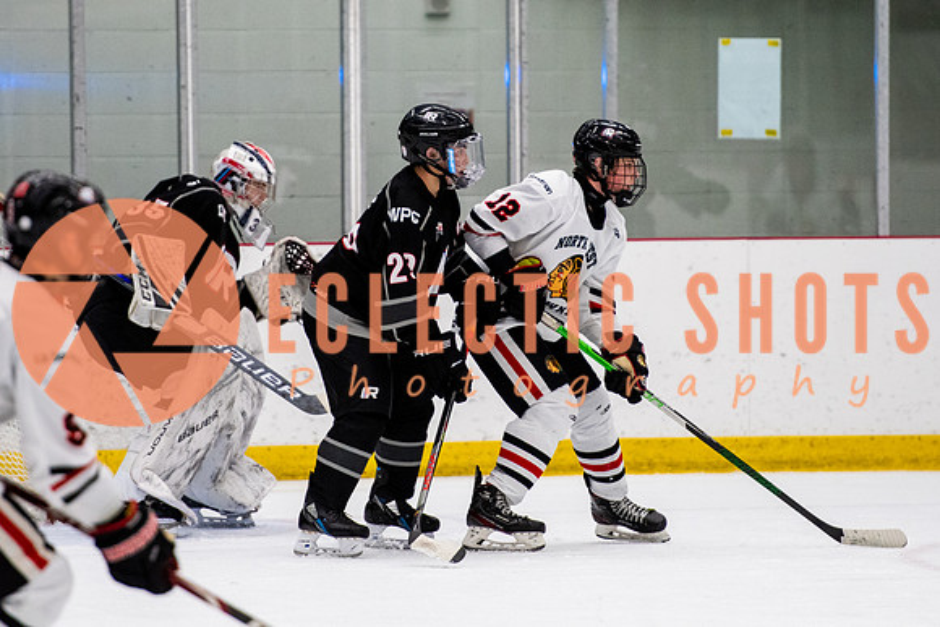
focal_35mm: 390
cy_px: 222
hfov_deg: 5.3
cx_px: 468
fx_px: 10186
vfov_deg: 3.5
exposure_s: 1/640
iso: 1800
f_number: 2.8
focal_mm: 200
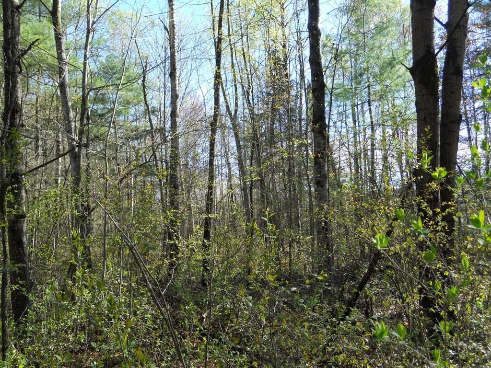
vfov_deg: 44.2
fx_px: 454
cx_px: 246
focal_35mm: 32
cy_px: 184
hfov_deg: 56.8
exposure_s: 1/200
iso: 80
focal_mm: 5.7
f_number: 2.8
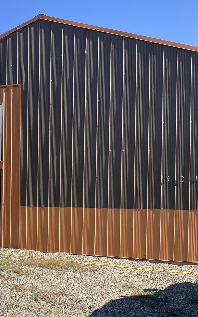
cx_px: 35
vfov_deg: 42.0
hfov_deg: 26.8
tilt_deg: -1.5
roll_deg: -0.6
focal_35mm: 47
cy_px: 214
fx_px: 406
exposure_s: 1/1156
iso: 20
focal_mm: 3.99
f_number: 1.8
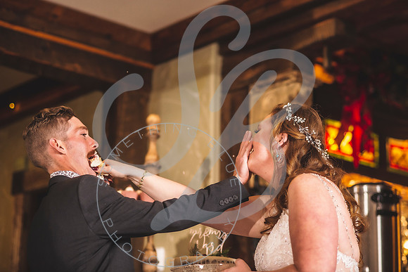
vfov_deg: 16.1
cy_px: 136
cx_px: 204
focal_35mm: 85
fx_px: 964
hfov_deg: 23.9
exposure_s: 1/125
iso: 1250
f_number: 2.8
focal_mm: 85
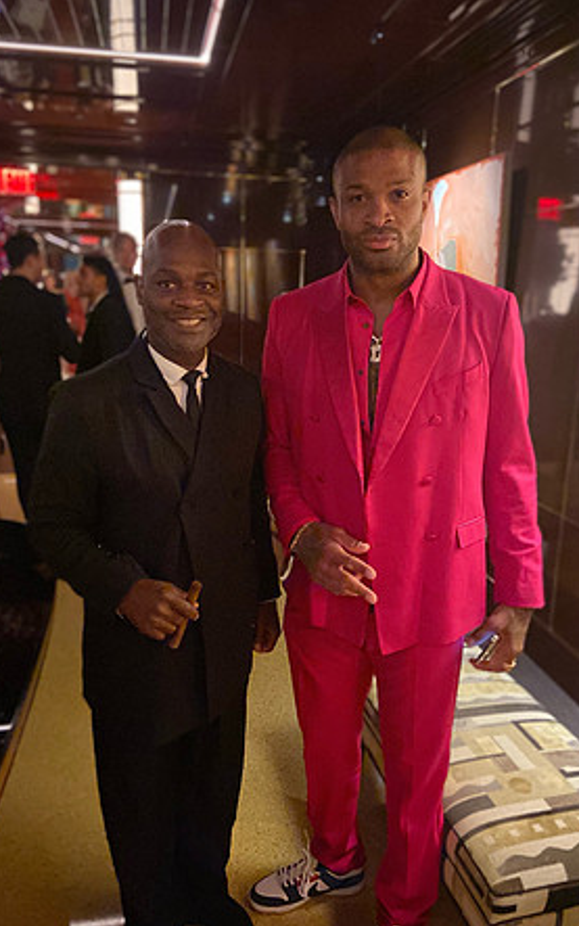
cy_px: 466
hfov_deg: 44.6
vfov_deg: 66.5
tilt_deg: -13.5
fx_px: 707
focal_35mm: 28
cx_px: 290
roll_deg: -1.7
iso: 1600
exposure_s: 1/15
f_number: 1.8
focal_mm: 4.25
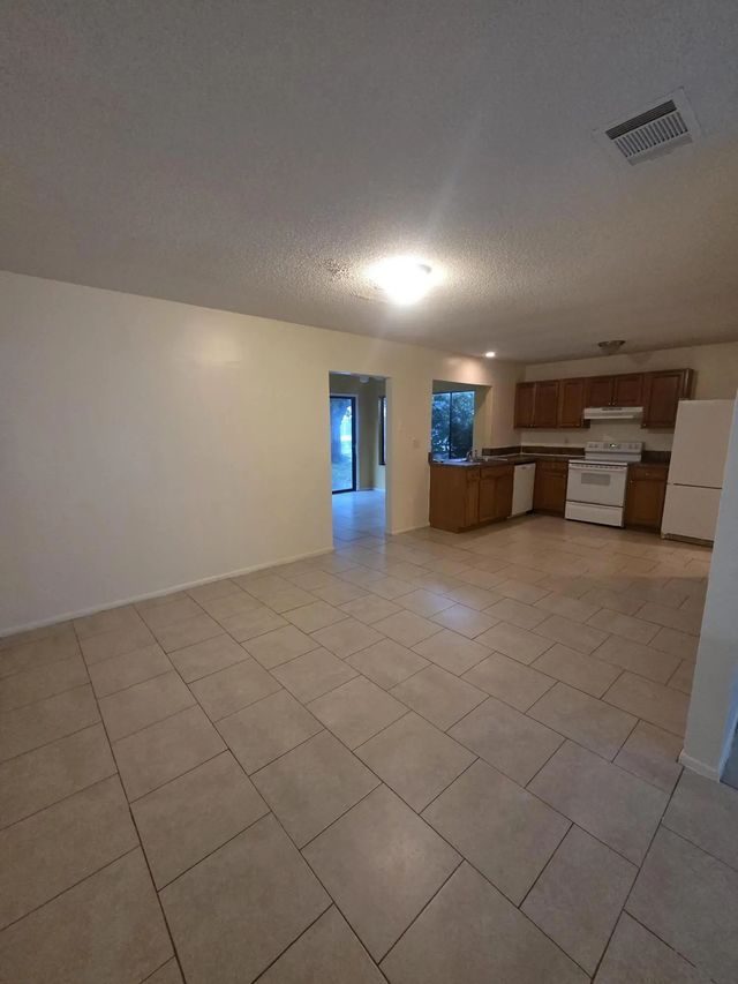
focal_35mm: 13
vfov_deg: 106.2
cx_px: 369
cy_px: 492
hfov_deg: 89.9
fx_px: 369
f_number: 2.2
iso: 1000
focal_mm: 2.2
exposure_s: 1/60
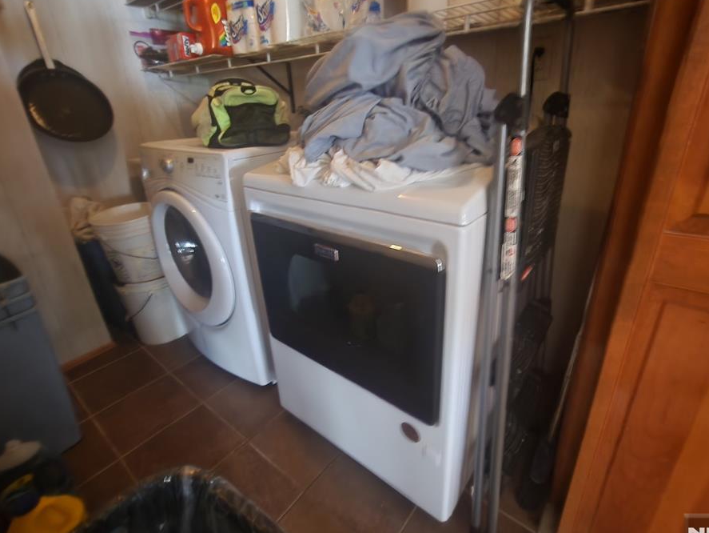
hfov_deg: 98.1
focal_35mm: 15
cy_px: 245
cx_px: 356
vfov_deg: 81.6
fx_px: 307
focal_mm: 2.2
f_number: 2.2
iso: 320
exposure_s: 1/4
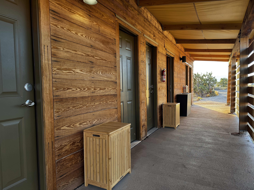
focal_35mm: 24
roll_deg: +1.8
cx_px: 127
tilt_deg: -2.9
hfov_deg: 71.6
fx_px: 176
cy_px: 95
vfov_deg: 56.8
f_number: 1.78
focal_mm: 6.76
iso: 100
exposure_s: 1/134
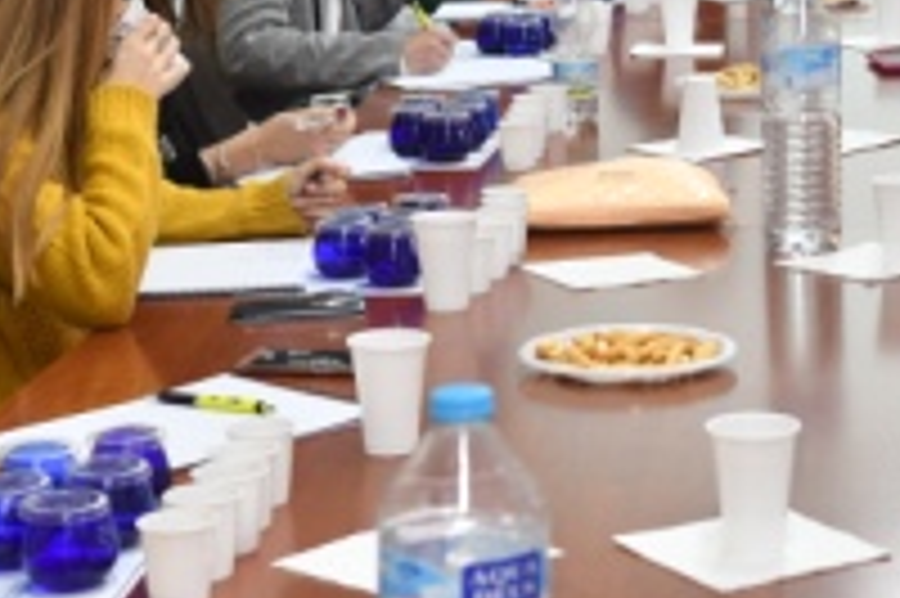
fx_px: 3197
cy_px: -47
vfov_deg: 10.6
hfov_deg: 15.9
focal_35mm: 128
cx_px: 770
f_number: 4.5
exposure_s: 1/60
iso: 800
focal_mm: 38
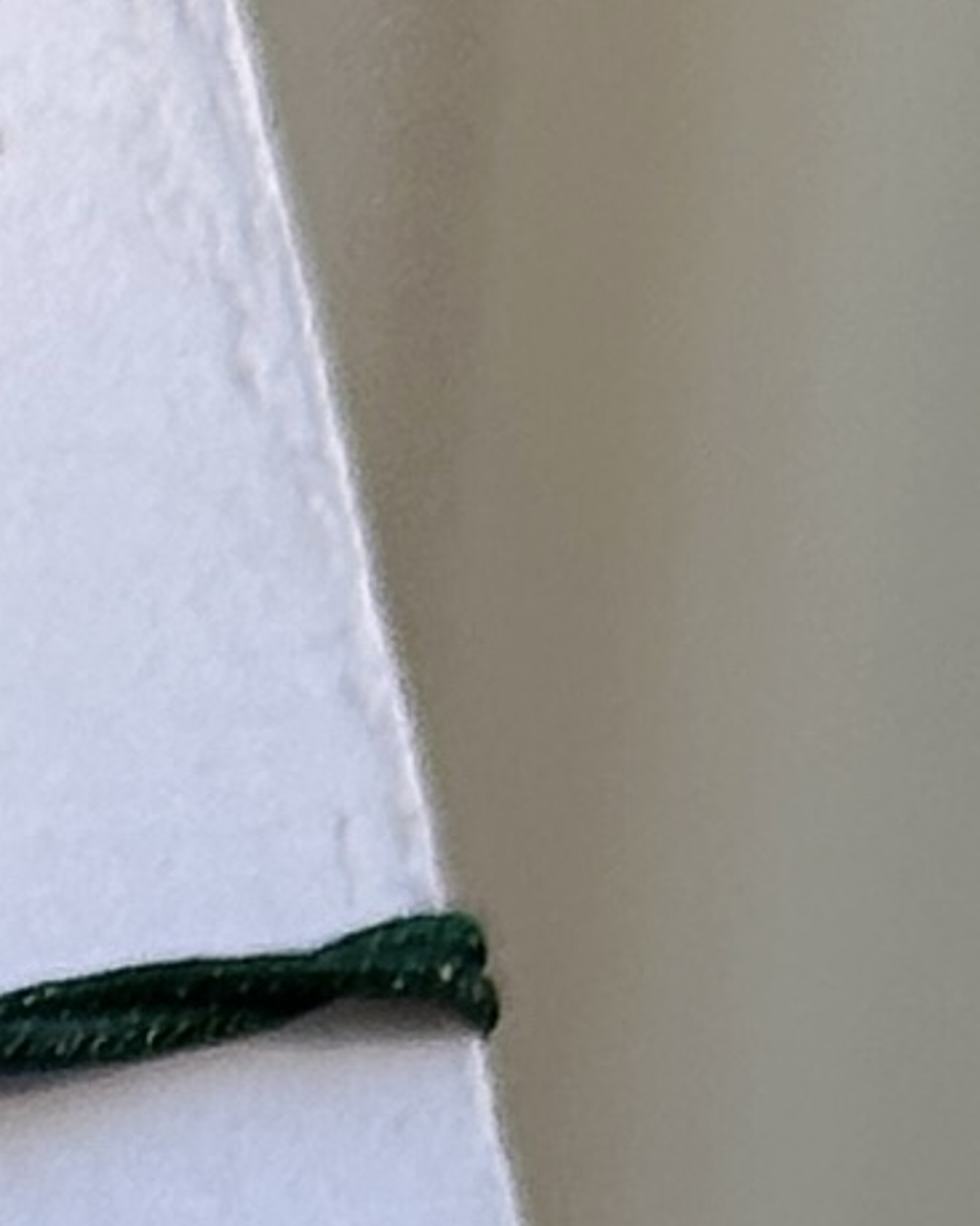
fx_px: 9321
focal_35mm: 257
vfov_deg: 7.5
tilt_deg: -18.5
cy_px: 1484
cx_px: -1365
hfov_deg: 5.8
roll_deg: -3.9
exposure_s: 1/1272
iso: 64
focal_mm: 6.86
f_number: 1.78
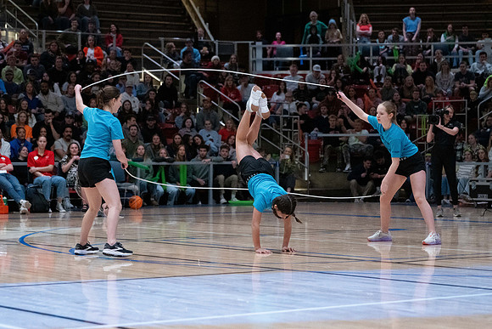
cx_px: 246
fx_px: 1369
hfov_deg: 20.4
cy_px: 152
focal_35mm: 100
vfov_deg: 13.7
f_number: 2.8
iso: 8000
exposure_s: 1/1000
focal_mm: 76
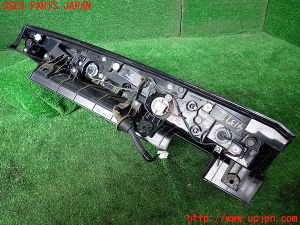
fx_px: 260
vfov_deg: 46.8
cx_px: 150
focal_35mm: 30
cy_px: 112
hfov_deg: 60.0
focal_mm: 5.4
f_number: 2.3
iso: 200
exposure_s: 1/80
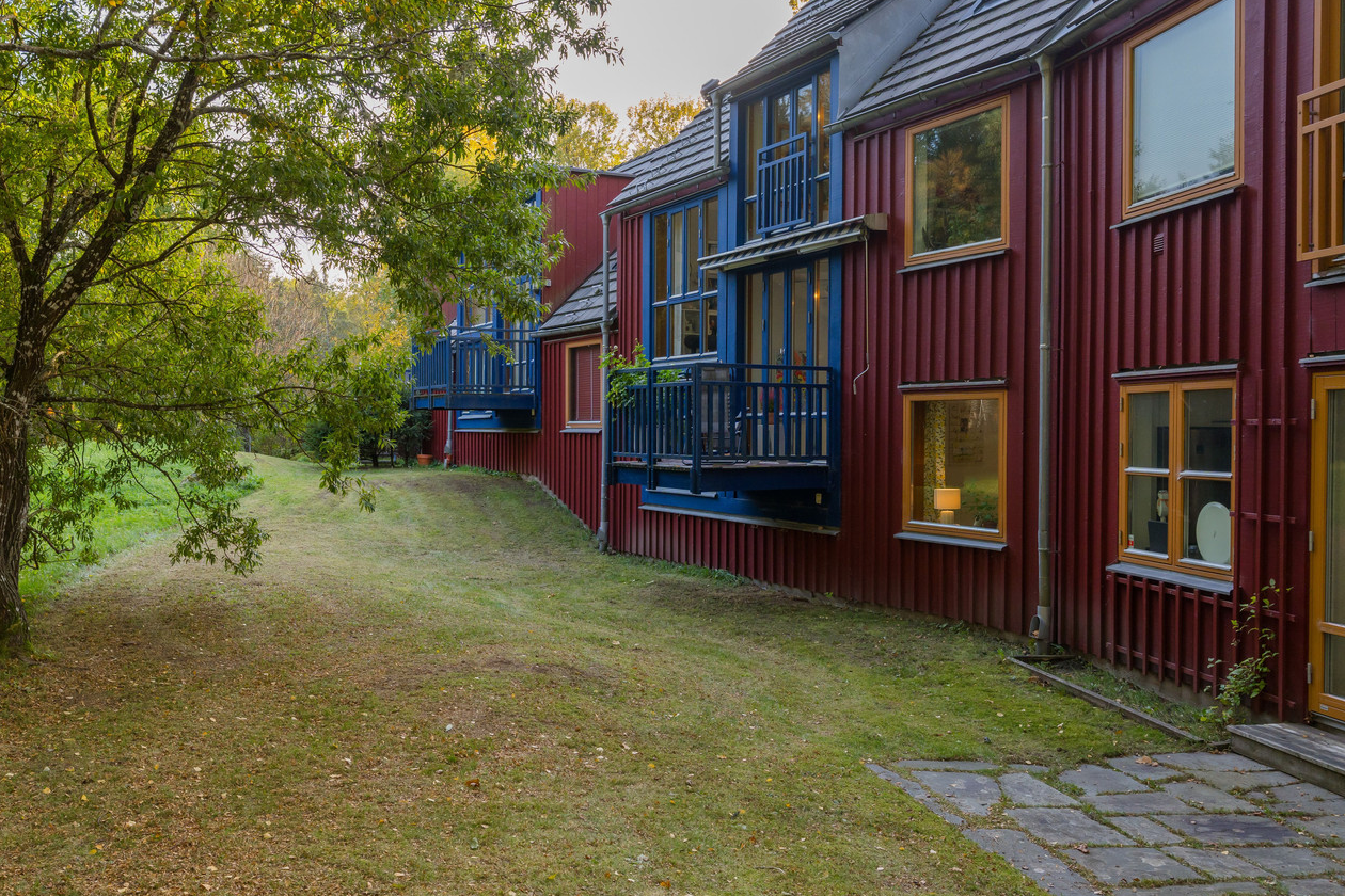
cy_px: 447
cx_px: 577
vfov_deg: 41.1
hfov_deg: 58.5
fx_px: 1195
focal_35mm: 32
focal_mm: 28
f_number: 7.1
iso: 800
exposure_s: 1/50
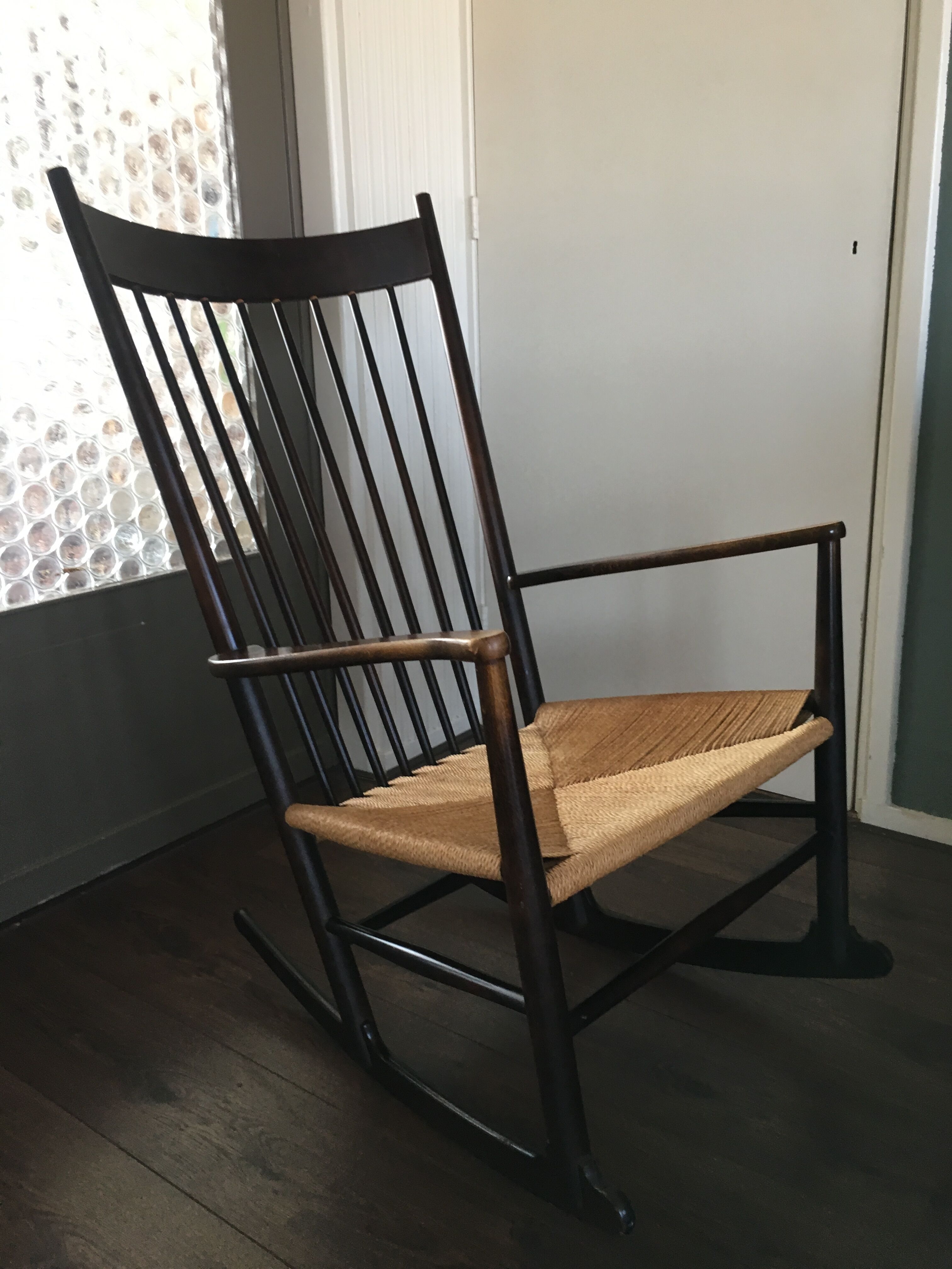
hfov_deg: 48.2
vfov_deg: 61.7
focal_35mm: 29
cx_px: 476
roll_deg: +1.5
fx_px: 1063
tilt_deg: -16.4
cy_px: 634
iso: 50
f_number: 2.2
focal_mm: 4.15
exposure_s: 1/33
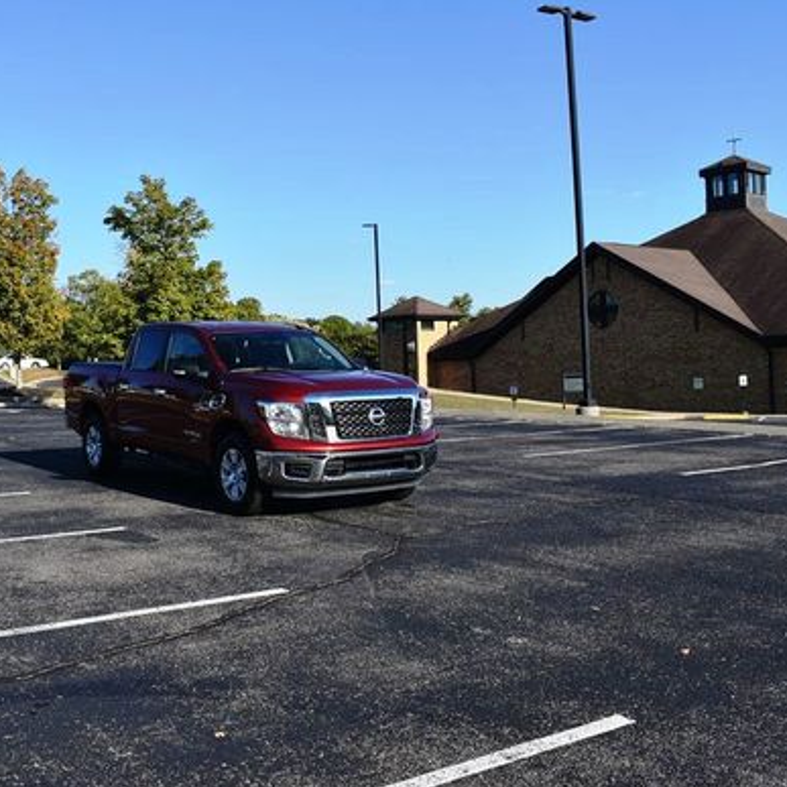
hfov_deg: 43.4
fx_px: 977
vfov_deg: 43.8
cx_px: 281
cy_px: 365
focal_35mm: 38
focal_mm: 18
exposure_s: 1/250
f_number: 8
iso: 100
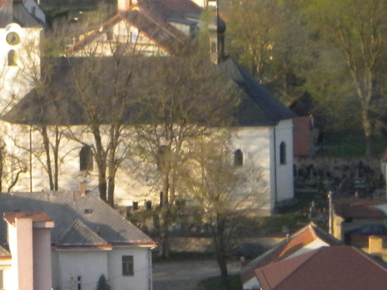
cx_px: -169
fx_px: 3566
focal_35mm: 319
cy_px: 51
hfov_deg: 6.1
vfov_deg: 4.7
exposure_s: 1/399
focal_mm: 17.3
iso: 328
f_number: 5.7
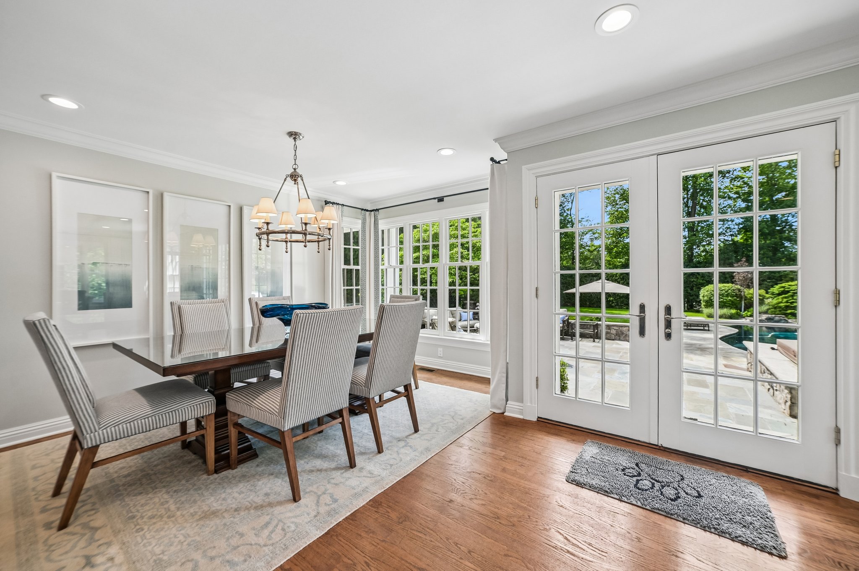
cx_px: 430
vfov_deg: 81.1
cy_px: 286
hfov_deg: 104.3
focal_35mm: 14
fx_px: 334
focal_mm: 14
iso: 800
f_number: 6.3
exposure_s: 1/640
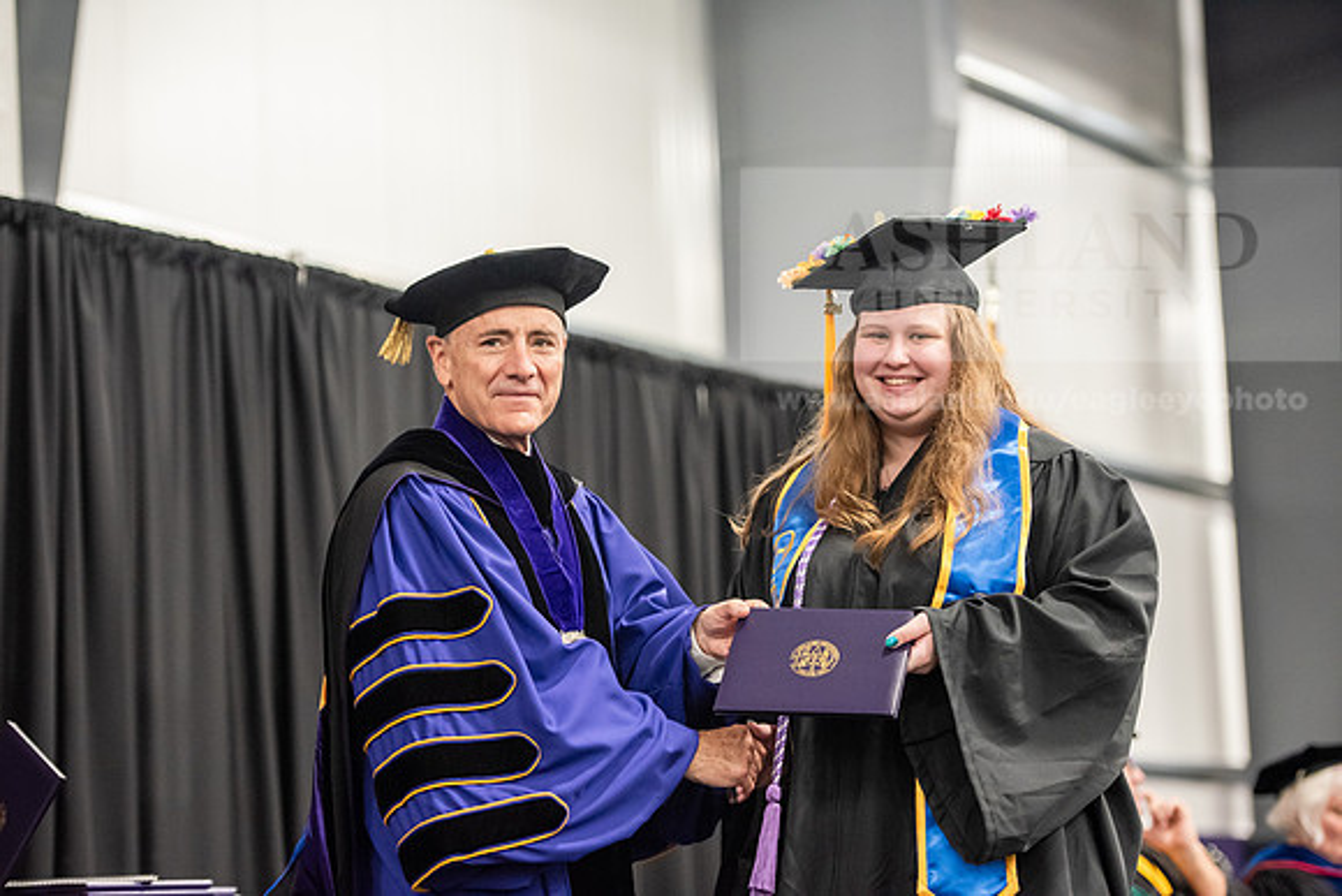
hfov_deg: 20.4
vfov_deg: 13.7
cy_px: 448
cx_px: 671
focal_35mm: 100
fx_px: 3728
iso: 3200
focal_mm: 100
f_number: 3.2
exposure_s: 1/200
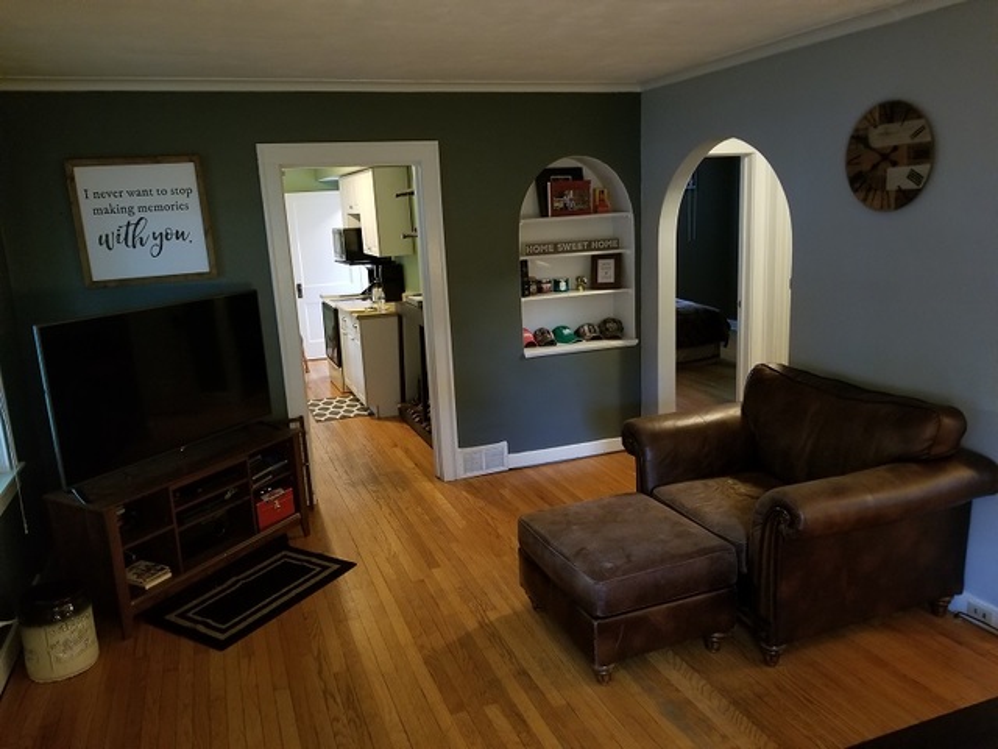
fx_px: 750
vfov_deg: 53.1
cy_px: 374
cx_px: 499
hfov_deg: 67.3
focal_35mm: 26
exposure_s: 1/10
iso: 320
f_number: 1.7
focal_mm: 4.3
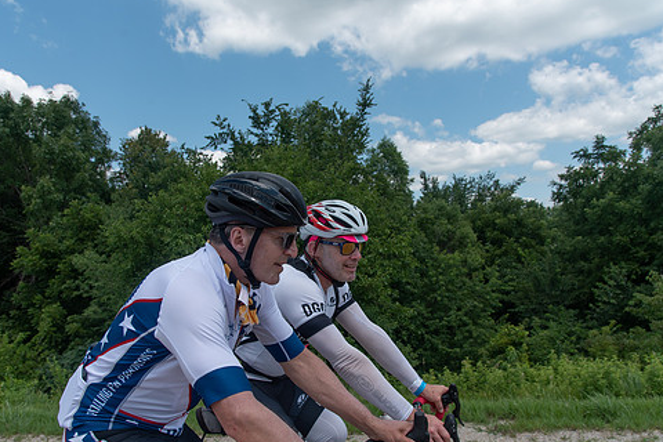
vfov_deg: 44.8
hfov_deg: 63.6
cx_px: 315
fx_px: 534
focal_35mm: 29
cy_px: 260
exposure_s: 1/640
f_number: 6.3
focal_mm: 24
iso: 200
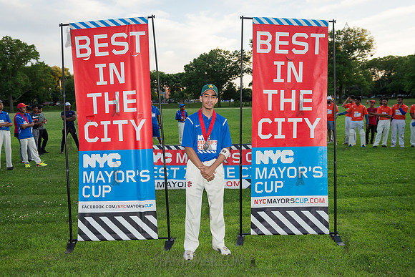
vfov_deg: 41.1
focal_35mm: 32
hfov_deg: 58.7
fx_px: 369
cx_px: 208
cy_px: 138
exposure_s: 1/2000
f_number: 4
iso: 1600
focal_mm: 32
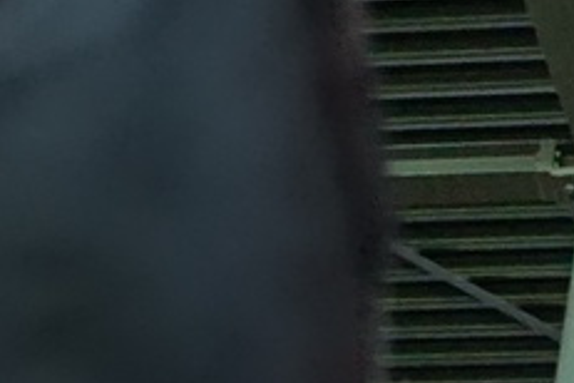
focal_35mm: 249
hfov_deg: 8.2
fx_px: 3970
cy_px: 1265
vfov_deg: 5.1
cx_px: 552
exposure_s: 1/40
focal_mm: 13.34
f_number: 2.8
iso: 640
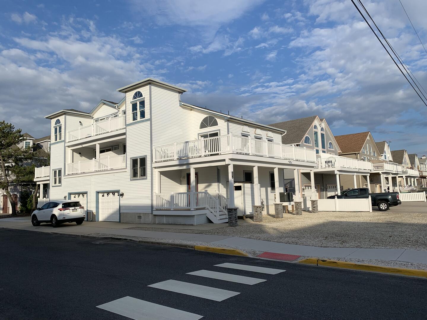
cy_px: 160
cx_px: 214
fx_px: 321
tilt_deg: +6.2
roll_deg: +2.5
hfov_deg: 67.3
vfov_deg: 53.1
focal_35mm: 26
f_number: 1.8
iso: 25
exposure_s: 1/3521
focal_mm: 4.25
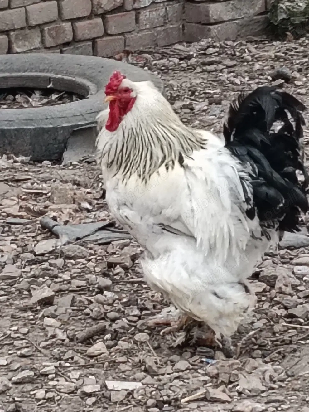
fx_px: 1833
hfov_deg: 9.6
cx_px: 156
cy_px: 207
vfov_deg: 12.8
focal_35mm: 154
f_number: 1.8
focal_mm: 3.98
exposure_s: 1/33.3
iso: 64
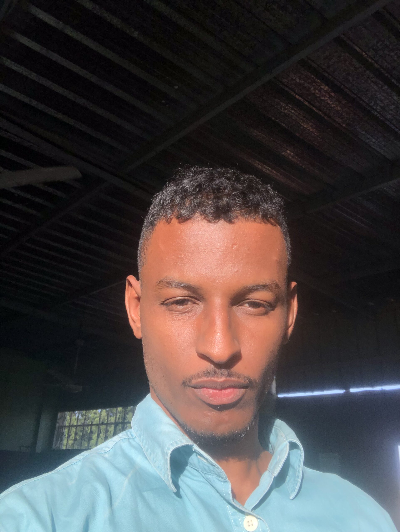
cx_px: 200
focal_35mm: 32
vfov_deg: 56.8
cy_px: 266
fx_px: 493
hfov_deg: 44.2
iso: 20
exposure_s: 1/359
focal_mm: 2.87
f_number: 2.2
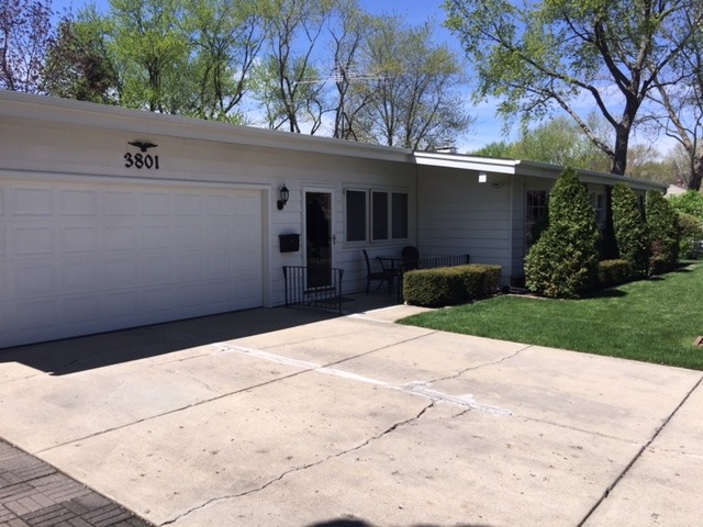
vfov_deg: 48.2
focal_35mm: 29
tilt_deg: -3.0
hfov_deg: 61.7
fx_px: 589
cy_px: 264
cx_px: 352
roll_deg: -0.2
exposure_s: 1/1647
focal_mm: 4.15
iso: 32
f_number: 2.2
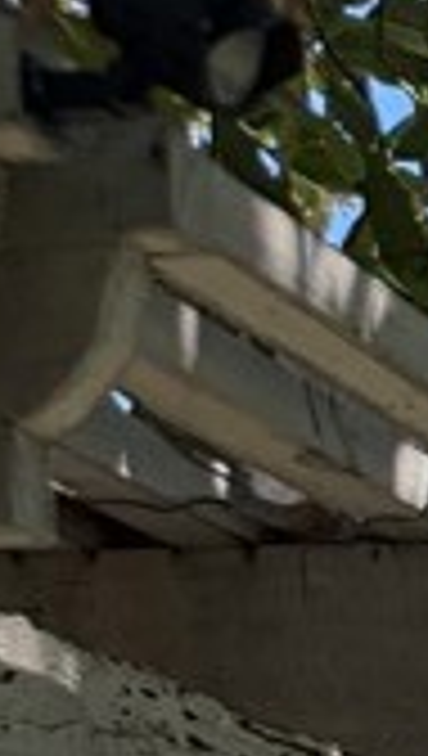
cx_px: 1640
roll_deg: -0.7
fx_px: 3195
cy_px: 2066
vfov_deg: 10.6
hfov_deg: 6.4
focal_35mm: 159
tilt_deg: -12.5
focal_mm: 6.76
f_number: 1.78
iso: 80
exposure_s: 1/1292
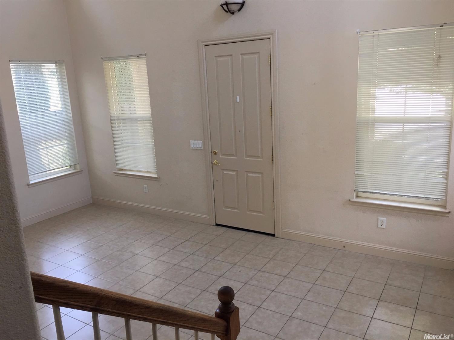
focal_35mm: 29
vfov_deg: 48.2
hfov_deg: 61.7
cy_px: 170
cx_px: 227
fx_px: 380
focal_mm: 4.15
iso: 32
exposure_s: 1/30
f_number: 2.2
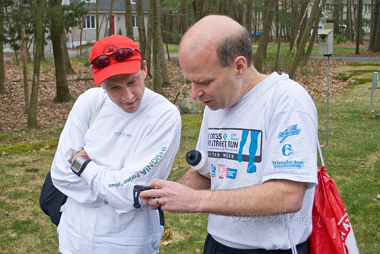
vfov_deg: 28.1
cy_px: 127
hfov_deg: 41.1
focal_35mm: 48
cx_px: 190
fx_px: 507
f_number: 5
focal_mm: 32
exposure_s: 1/100
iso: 100
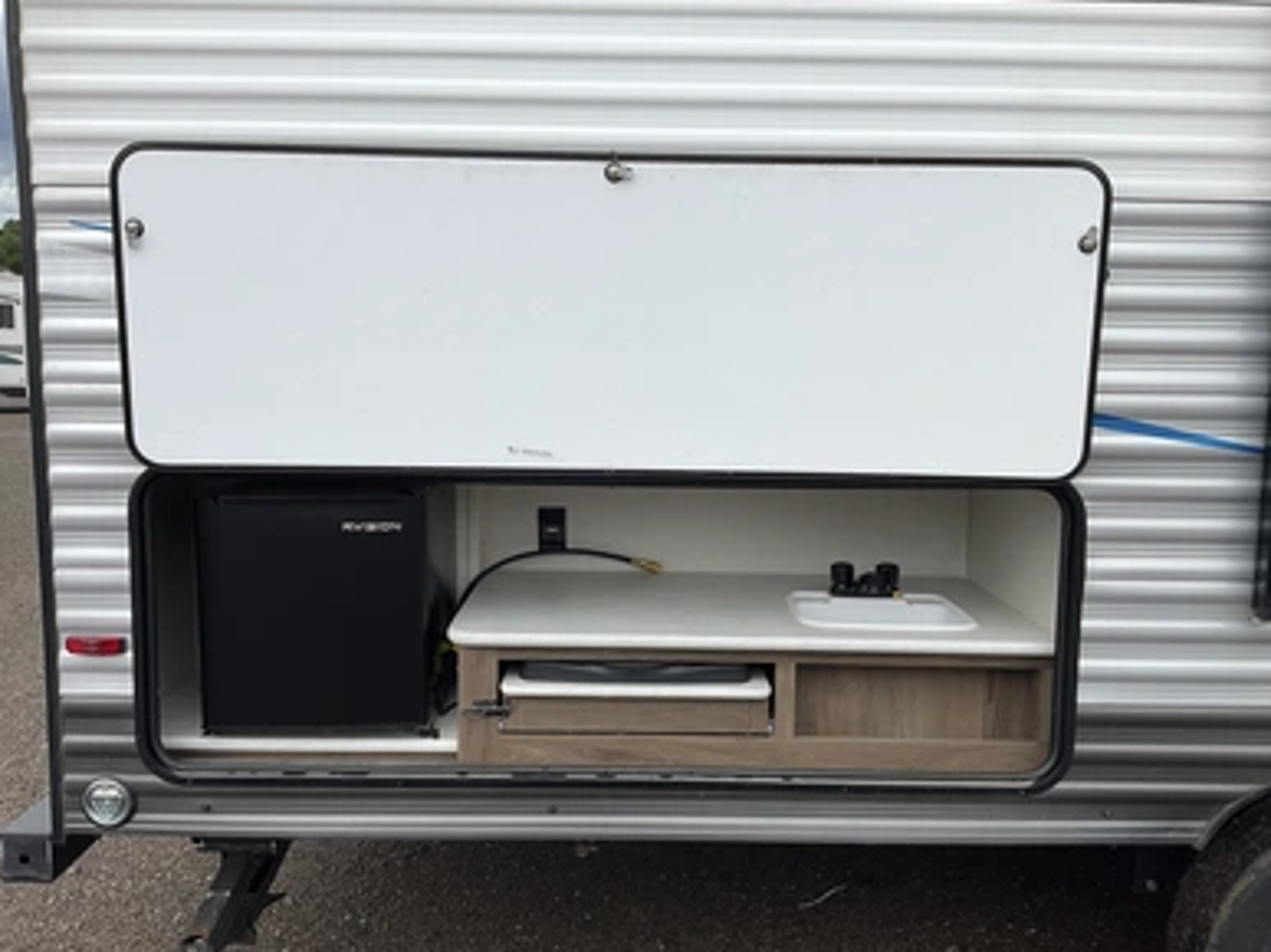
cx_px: 631
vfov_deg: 46.8
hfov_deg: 60.0
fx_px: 1101
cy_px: 479
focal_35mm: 30
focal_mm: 3
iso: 25
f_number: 1.8
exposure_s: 1/962
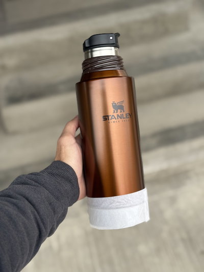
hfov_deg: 30.3
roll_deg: +5.8
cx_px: 102
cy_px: 136
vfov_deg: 39.6
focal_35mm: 48
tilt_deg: -42.9
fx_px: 377
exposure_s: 1/611
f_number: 1.78
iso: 64
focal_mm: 6.76
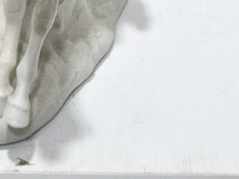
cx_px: 7
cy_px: -262
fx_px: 1063
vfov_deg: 8.7
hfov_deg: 12.7
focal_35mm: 154
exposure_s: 1/60
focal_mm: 28
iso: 400
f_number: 4.5
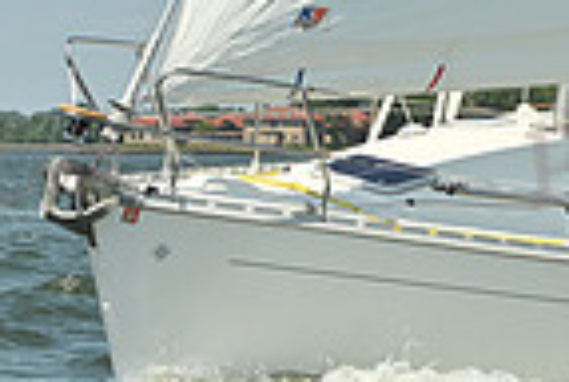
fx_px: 4482
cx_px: 322
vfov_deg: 4.9
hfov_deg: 7.3
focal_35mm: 283
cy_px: -46
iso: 320
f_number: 9
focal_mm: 70
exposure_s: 1/1250
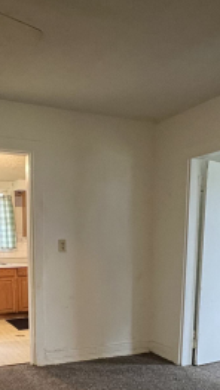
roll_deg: +0.3
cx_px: 85
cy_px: 311
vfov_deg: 51.8
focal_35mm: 36
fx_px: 372
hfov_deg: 32.8
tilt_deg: -9.6
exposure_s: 1/60
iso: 800
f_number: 1.8
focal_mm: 1.57
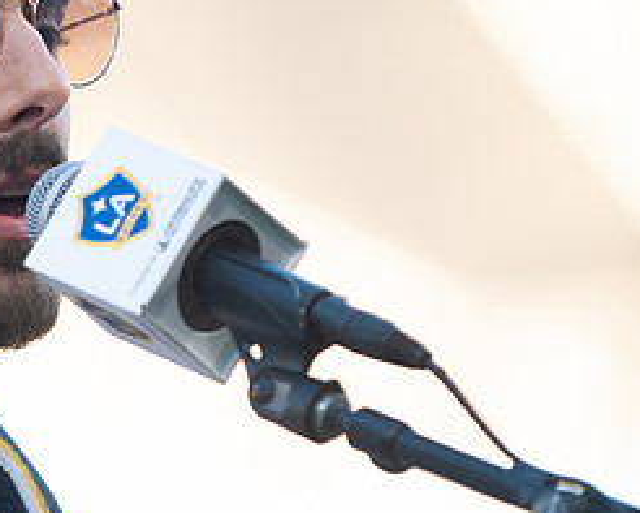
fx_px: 8375
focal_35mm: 442
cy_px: 180
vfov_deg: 3.5
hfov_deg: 4.4
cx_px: -29
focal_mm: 200
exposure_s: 1/2000
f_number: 2.8
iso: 800
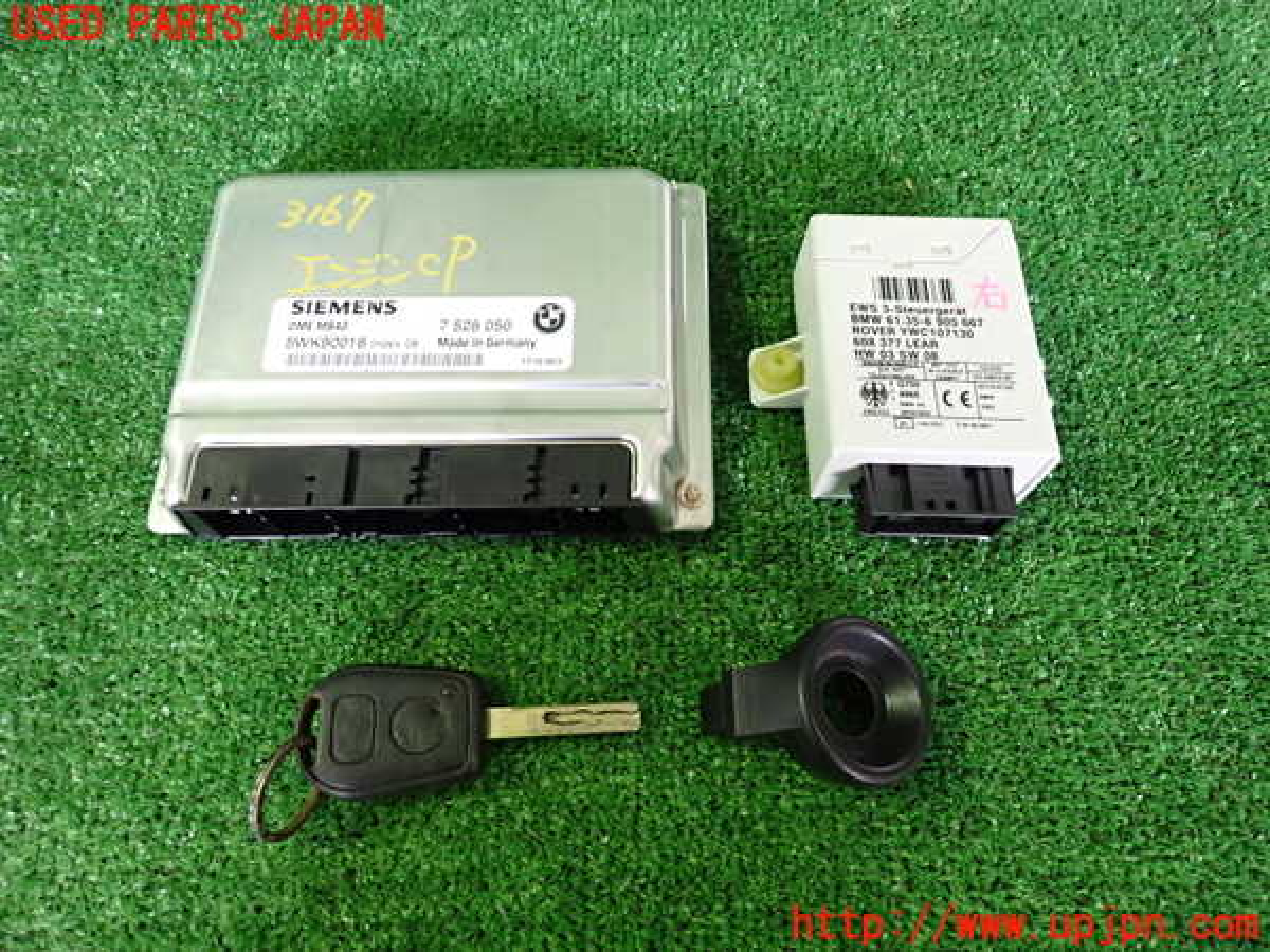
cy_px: 476
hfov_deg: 69.4
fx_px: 917
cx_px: 635
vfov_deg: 54.9
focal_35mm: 25
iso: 500
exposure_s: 1/30
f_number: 2
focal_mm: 4.5
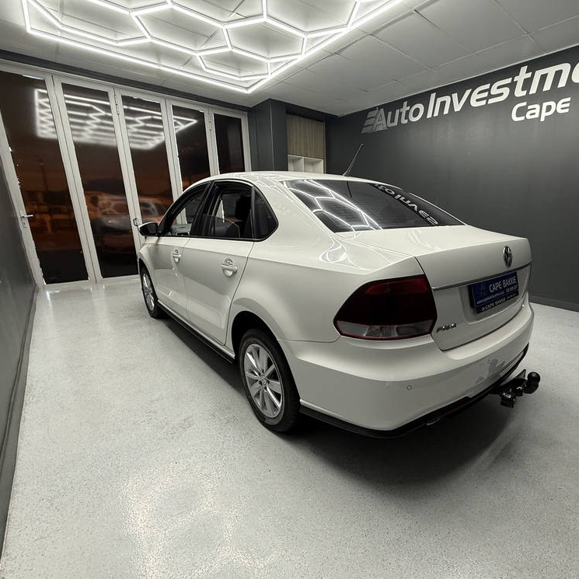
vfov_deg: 83.9
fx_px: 322
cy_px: 298
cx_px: 359
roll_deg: -0.6
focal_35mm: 17
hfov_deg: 82.5
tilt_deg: -14.6
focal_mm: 2.22
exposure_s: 1/100
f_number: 2.2
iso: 160
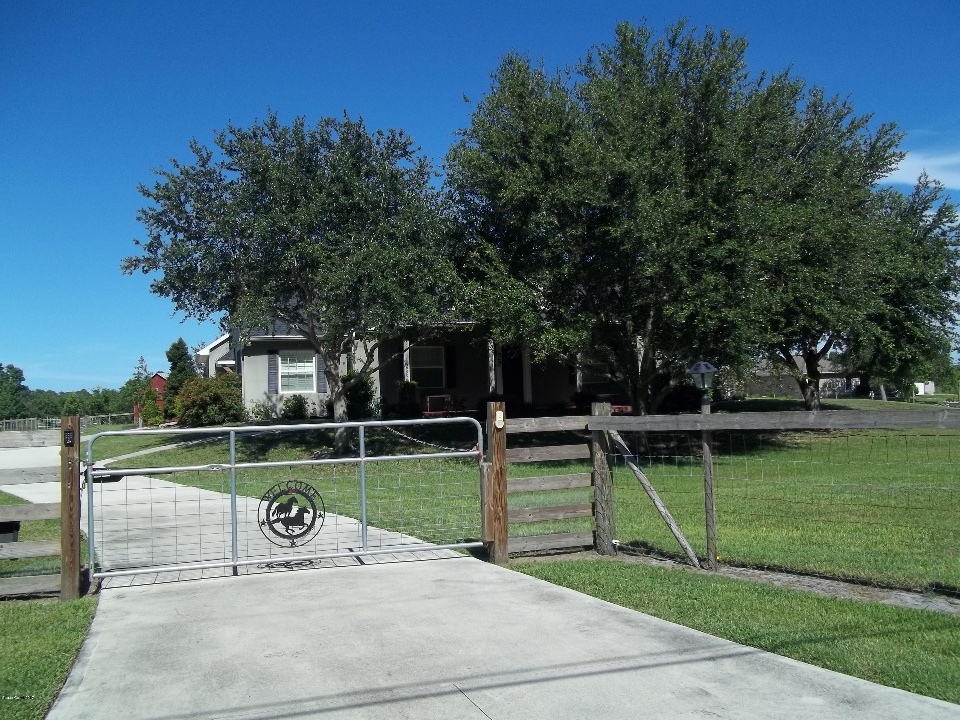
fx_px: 887
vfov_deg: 44.2
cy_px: 360
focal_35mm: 32
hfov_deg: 56.8
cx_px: 480
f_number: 8.8
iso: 64
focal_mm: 5.7
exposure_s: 1/200
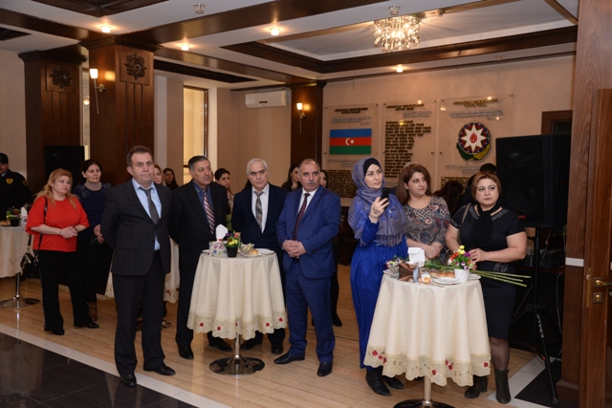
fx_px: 578
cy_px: 204
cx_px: 306
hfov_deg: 55.8
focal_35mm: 34
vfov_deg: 38.9
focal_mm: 34
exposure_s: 1/125
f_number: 5
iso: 2200
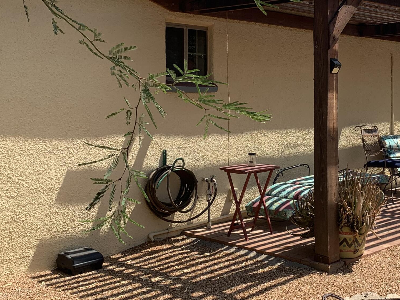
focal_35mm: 52
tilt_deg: -0.8
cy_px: 117
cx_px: 308
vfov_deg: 28.0
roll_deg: +0.3
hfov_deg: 35.8
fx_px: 601
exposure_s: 1/2364
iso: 25
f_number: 1.8
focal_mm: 4.25
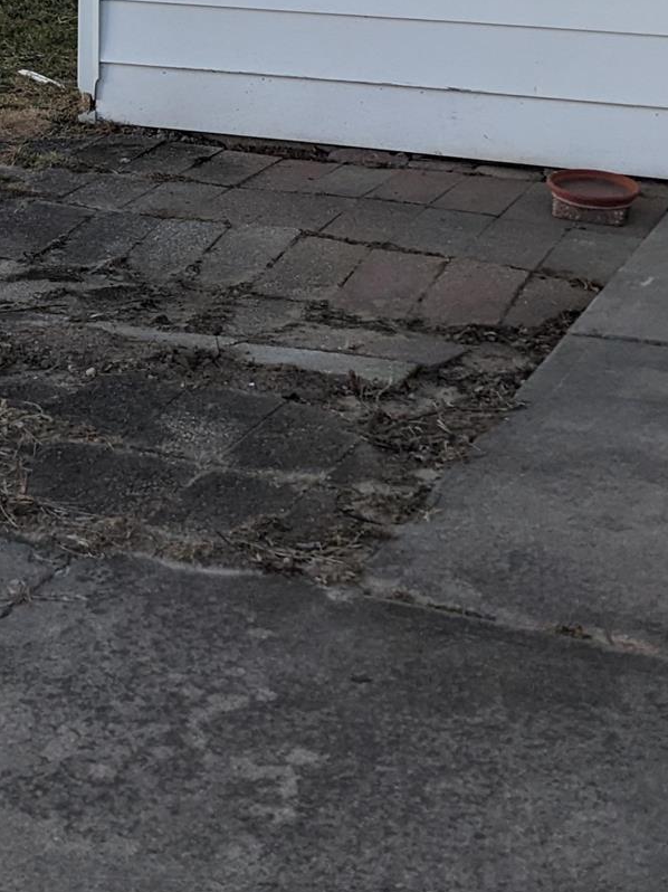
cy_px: -22
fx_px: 2008
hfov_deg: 18.6
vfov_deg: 23.8
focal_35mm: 78
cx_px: 69
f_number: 1.73
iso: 53
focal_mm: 4.38
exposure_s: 1/1235
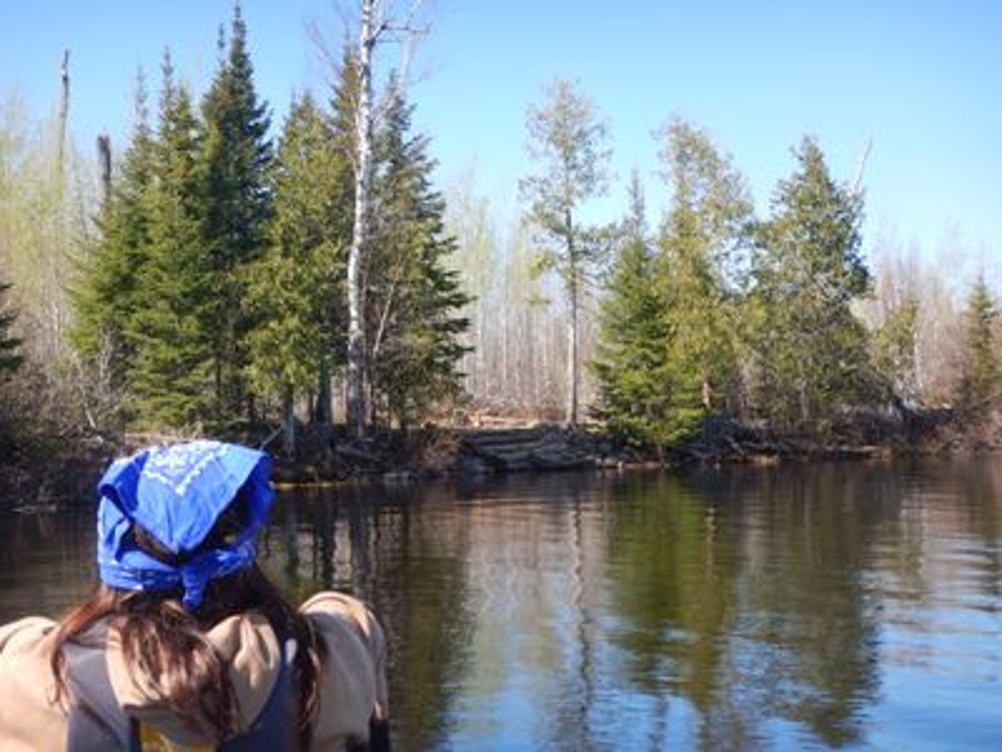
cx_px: 501
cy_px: 376
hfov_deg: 34.3
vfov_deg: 26.1
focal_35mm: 56
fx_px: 1621
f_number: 4.4
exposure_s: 1/320
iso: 125
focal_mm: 10.1
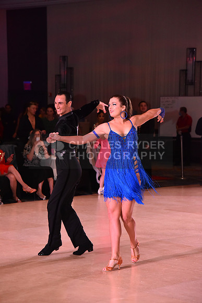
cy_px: 152
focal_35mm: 105
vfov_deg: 19.5
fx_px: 883
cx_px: 101
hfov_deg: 13.0
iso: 2500
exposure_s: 1/320
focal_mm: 105
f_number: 5
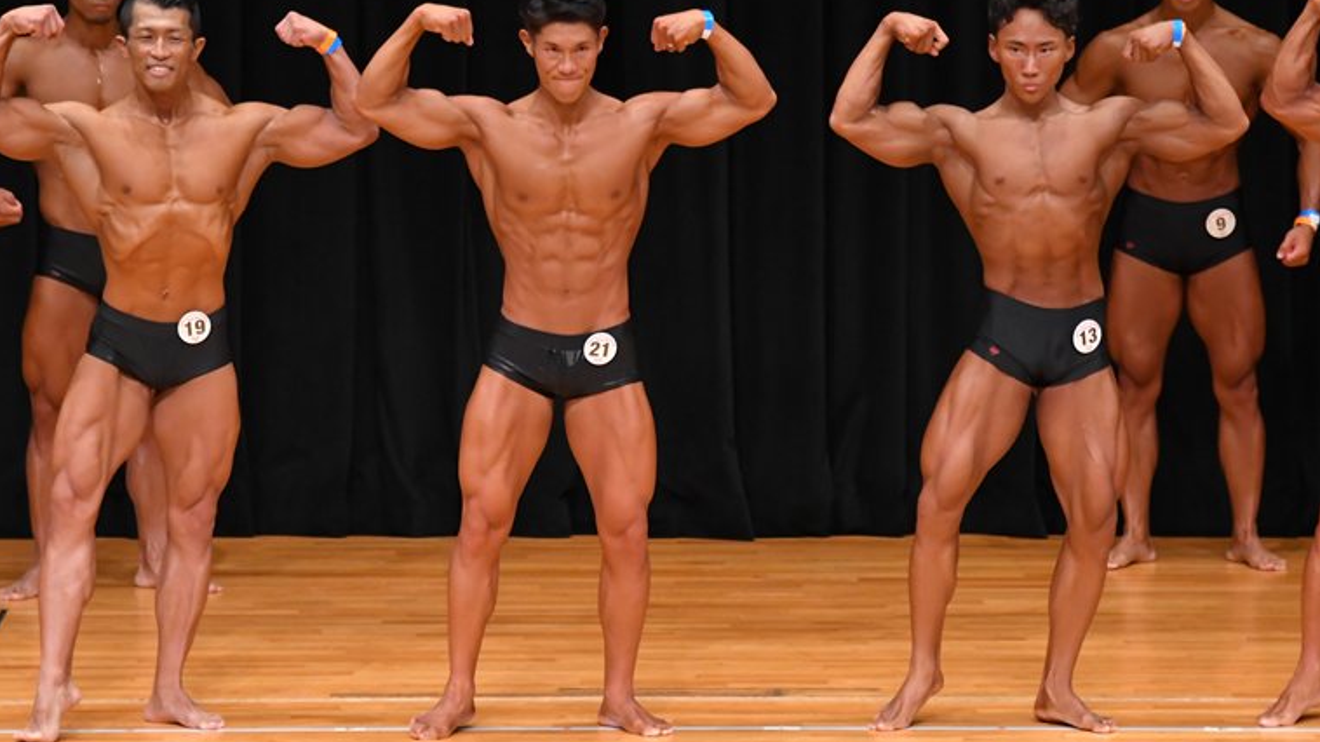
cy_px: 368
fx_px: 10113
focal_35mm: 289
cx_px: 659
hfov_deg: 7.5
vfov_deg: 4.2
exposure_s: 1/400
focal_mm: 180
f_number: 5.6
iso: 4000
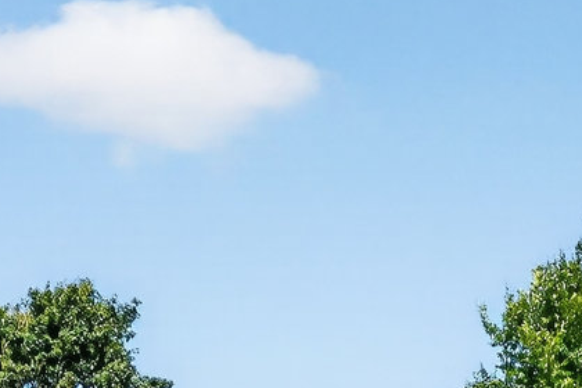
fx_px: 2069
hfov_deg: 15.6
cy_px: 941
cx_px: -65
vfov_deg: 9.5
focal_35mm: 128
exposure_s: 1/640
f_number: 5
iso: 400
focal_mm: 21
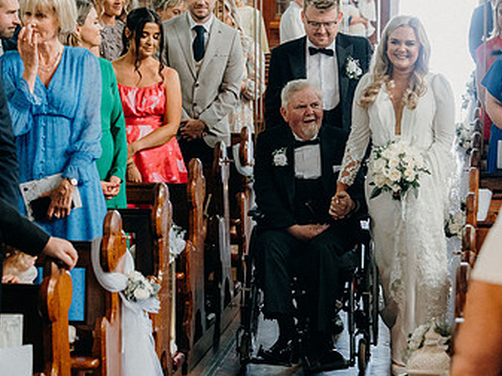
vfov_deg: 12.7
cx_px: 360
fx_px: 1680
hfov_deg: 16.9
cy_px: 144
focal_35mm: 116
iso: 4000
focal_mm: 70
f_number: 3.5
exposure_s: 1/160
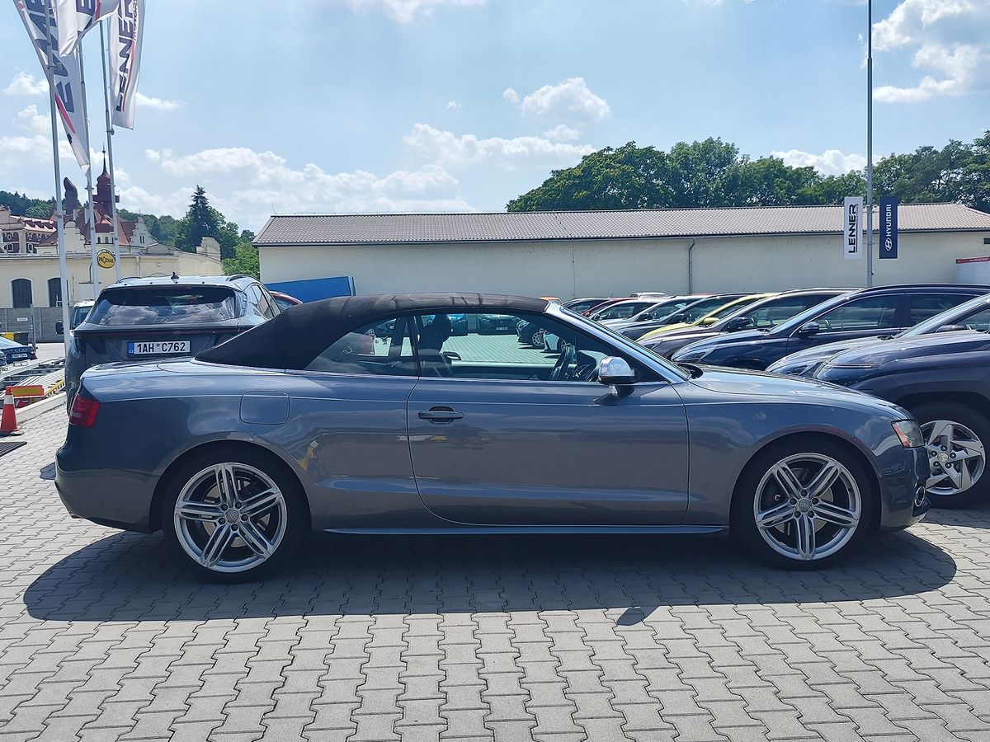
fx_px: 658
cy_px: 371
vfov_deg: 58.9
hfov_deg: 73.9
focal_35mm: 23
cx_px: 495
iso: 50
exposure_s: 1/968
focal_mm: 7.01
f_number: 1.69
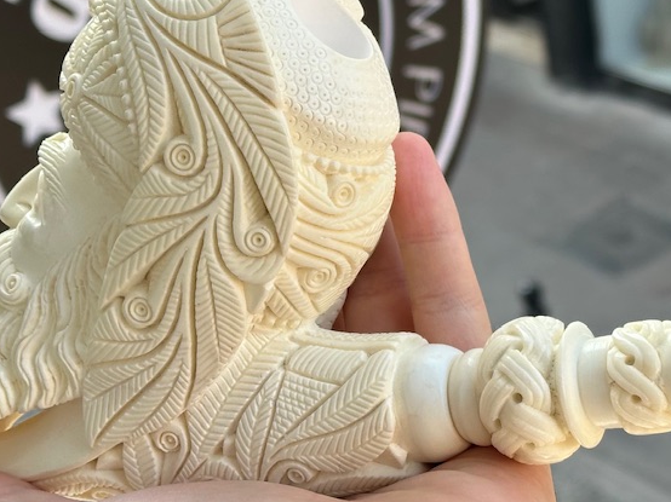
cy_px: 174
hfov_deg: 17.5
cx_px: 589
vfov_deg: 13.3
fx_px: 2151
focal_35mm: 111
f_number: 1.78
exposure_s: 1/359
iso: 64
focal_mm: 6.86
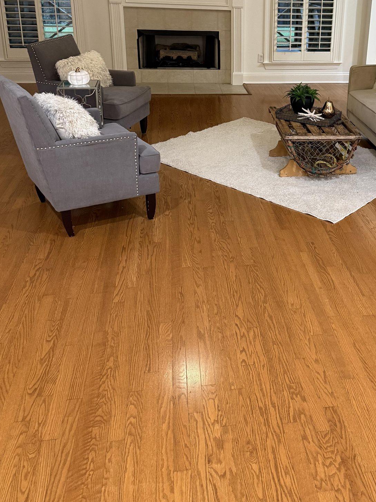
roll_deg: -2.8
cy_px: 156
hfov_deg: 36.8
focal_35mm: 38
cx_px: 282
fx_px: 550
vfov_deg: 47.9
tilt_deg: -19.6
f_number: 1.78
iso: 320
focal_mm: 6.76
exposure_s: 1/60
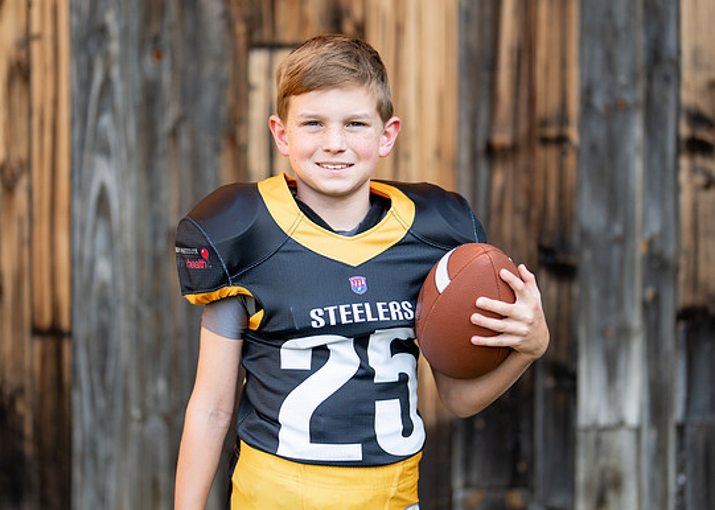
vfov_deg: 19.5
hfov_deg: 27.1
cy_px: 267
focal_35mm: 73
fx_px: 1482
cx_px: 339
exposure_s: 1/1600
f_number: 1.2
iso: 100
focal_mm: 50
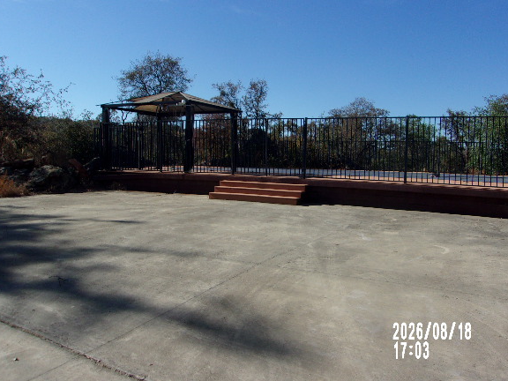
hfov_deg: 59.9
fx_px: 440
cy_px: 176
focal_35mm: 30
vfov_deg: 46.8
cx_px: 271
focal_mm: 4.9
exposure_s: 1/140
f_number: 10.4
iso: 80
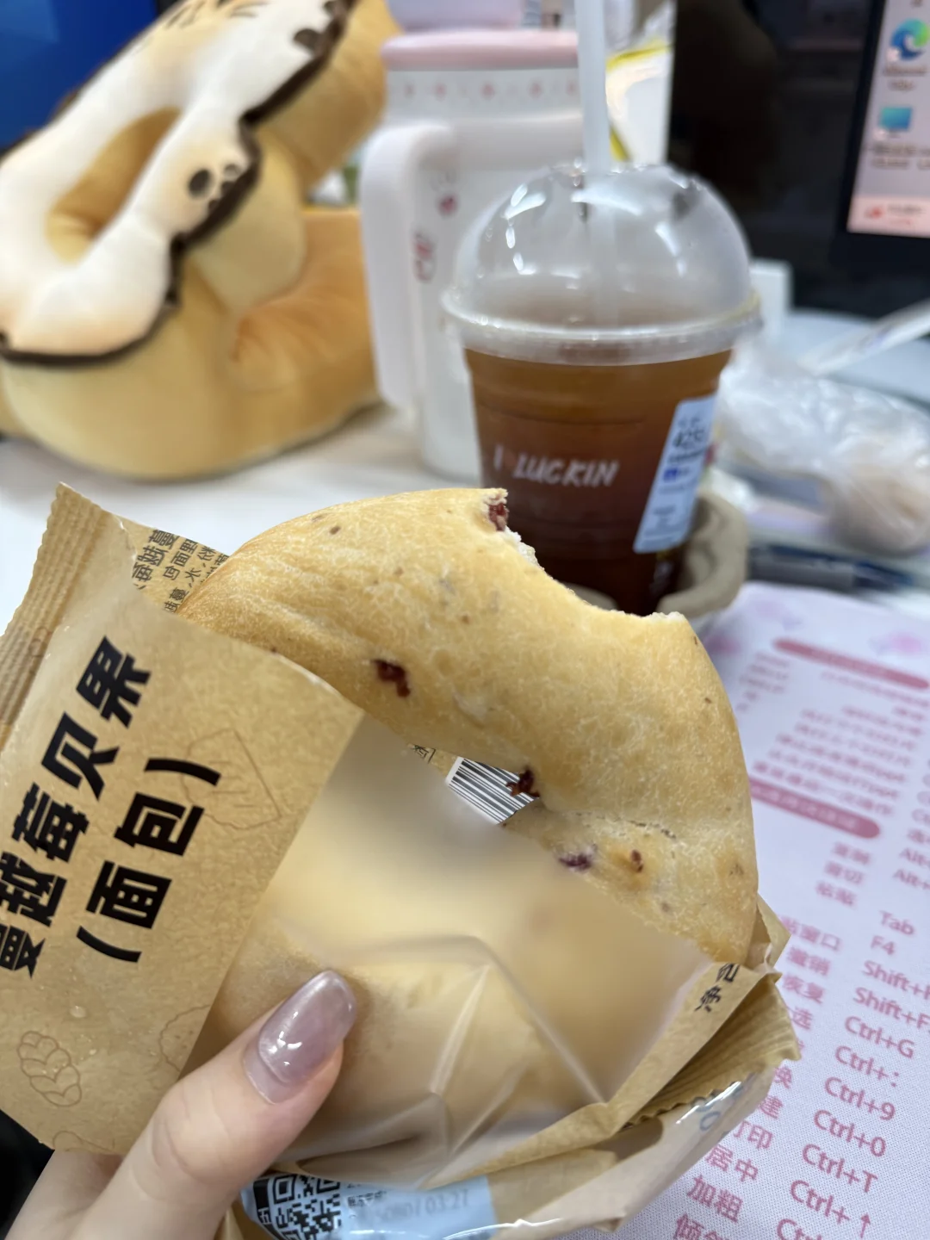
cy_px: 620
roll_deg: +1.5
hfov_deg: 56.8
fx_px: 860
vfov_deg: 71.6
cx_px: 465
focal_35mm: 24
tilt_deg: -31.9
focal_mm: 6.76
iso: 125
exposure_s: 1/100
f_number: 1.78
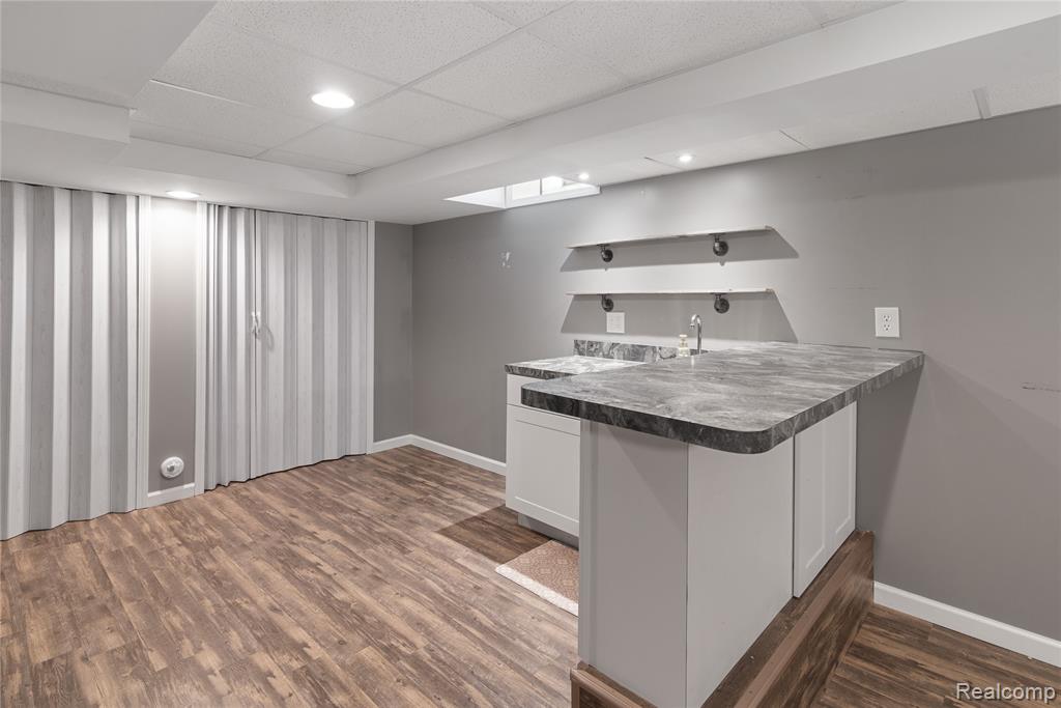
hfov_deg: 93.3
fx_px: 501
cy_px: 354
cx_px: 530
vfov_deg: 70.5
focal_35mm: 17
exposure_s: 1/1.67
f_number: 9
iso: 320
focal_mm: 17
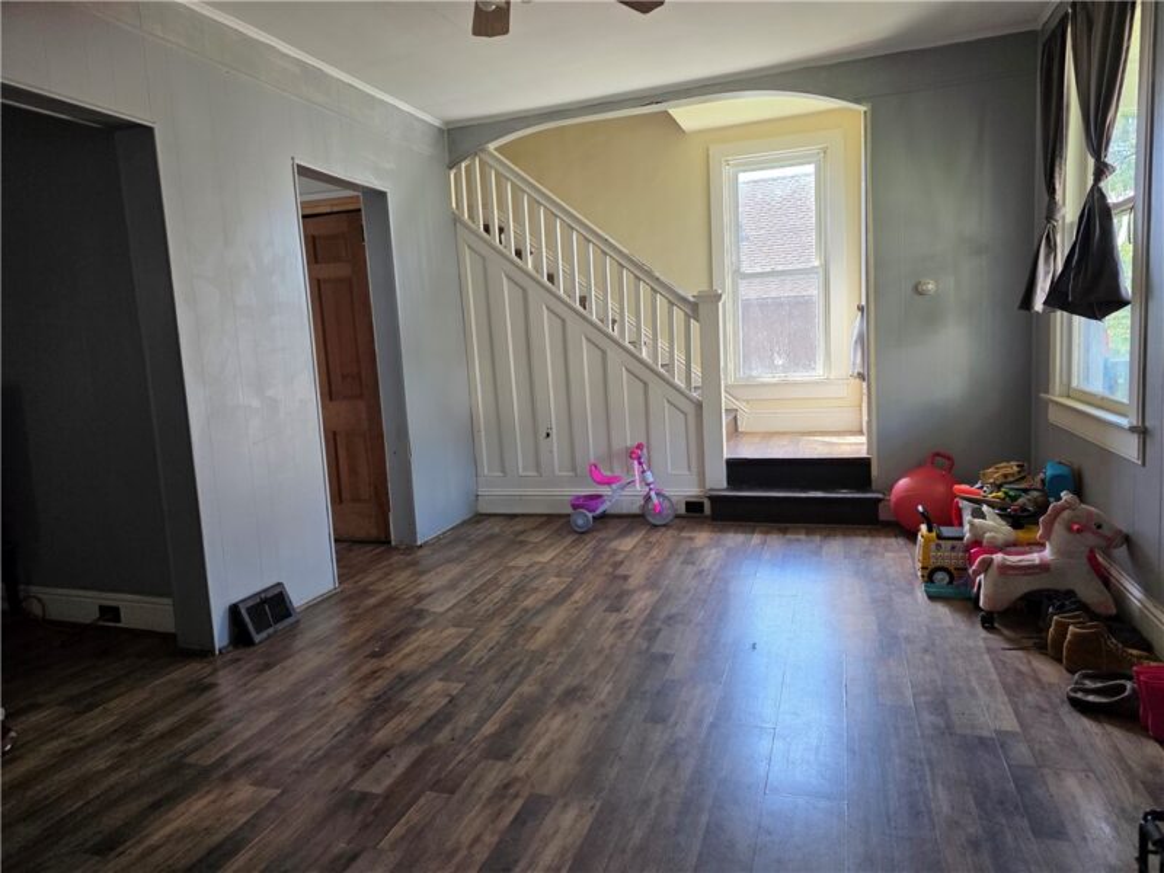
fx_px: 773
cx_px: 582
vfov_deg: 58.9
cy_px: 436
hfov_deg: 73.9
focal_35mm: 23
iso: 125
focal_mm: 6.3
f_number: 1.7
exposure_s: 1/180
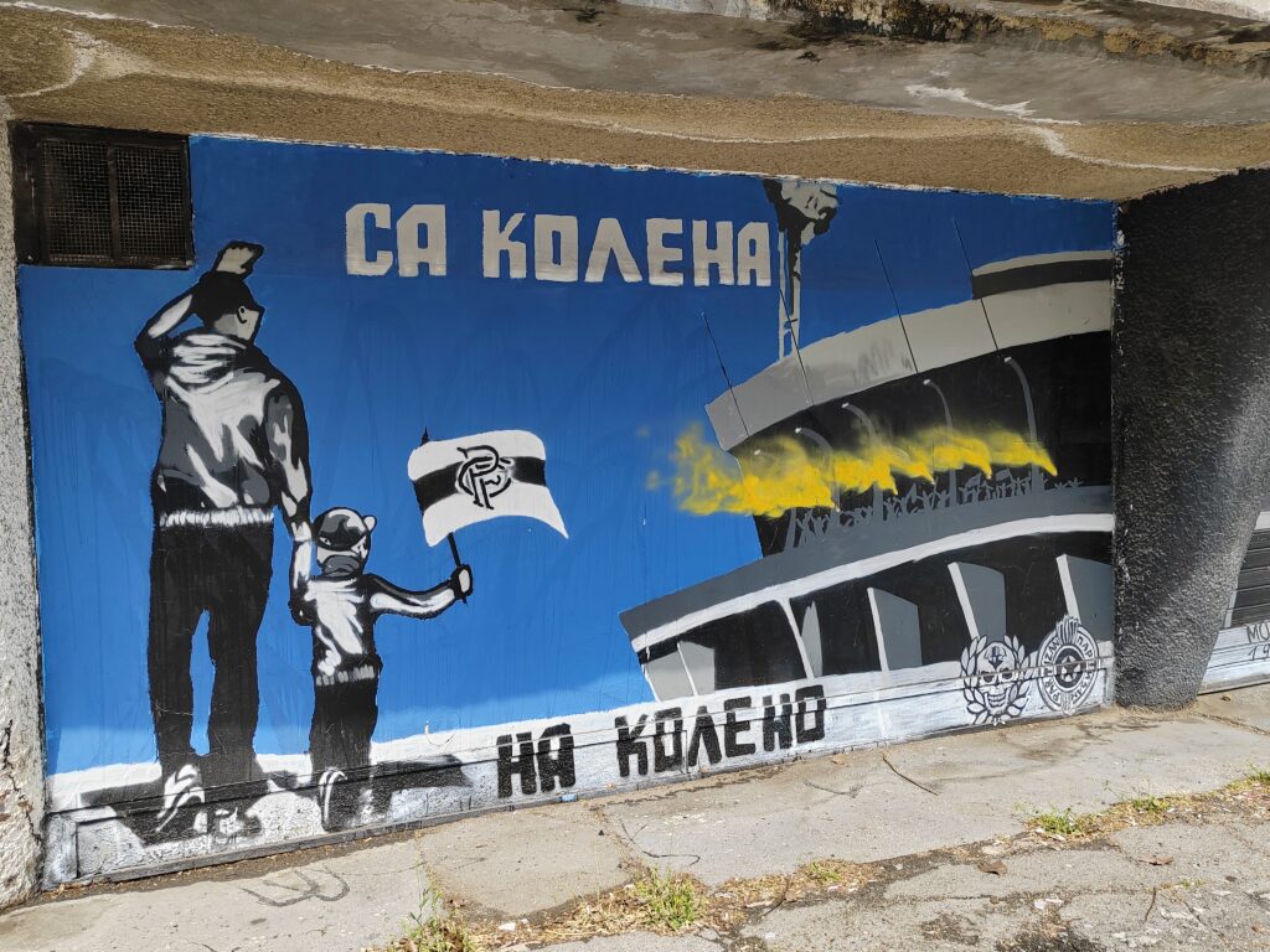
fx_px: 1064
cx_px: 635
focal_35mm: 29
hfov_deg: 61.7
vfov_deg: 48.2
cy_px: 476
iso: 100
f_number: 1.9
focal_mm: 5.52
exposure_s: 1/968
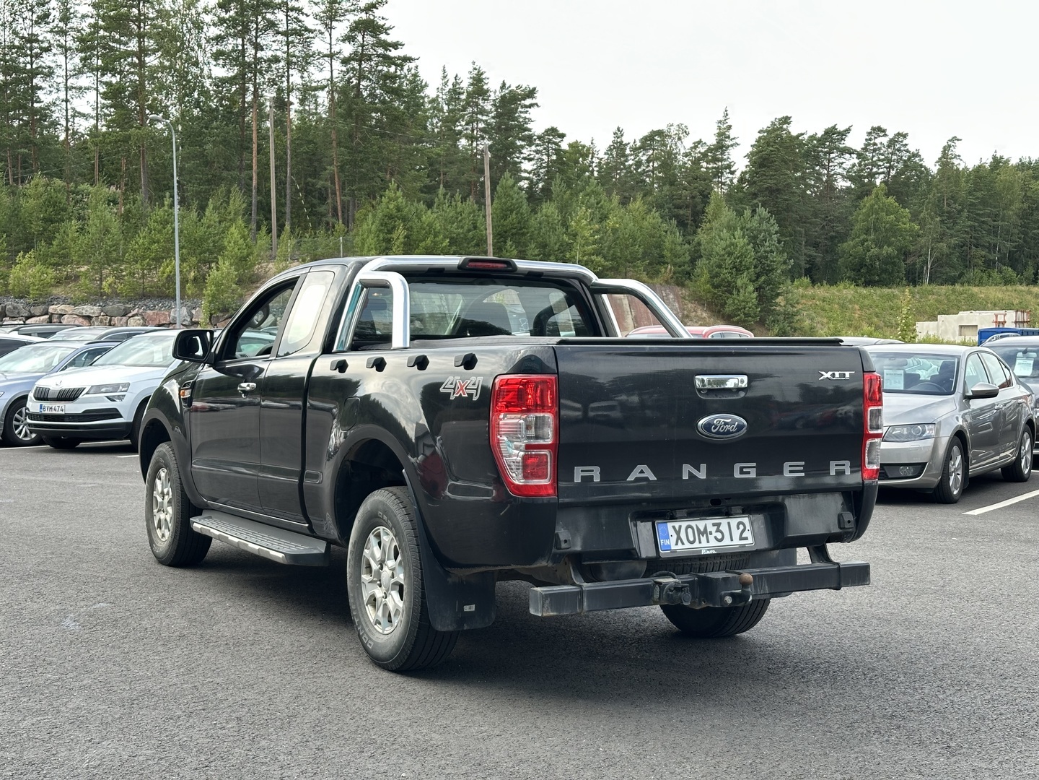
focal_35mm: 48
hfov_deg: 39.7
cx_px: 520
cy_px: 390
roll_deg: +0.1
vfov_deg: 30.3
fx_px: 1441
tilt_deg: -1.9
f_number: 1.78
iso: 64
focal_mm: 6.86
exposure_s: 1/301
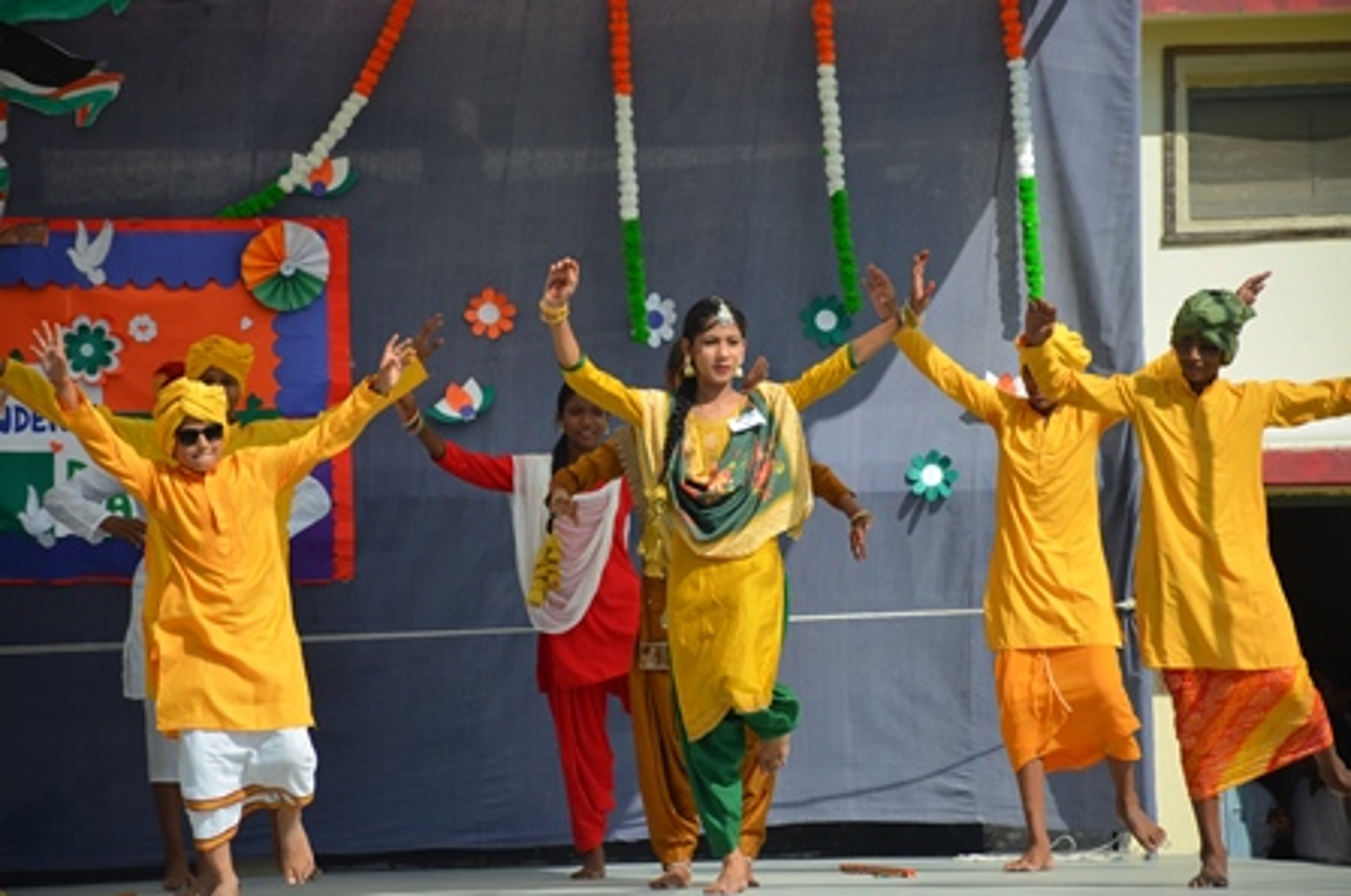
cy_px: 448
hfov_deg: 9.8
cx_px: 676
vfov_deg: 6.5
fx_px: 7867
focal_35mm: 210
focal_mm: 140
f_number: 5.6
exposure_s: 1/2000
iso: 360
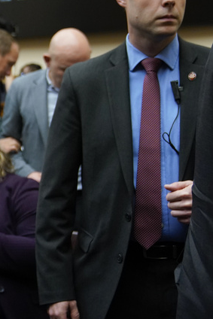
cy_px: 111
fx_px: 621
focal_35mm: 70
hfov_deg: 17.4
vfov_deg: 28.7
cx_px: -111
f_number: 2.8
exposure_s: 1/500
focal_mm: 29
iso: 2500
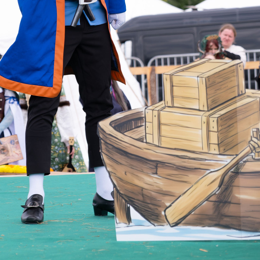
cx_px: 65
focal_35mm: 177
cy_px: -61
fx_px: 1504
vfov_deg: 9.7
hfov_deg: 9.9
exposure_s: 1/1000
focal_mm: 55
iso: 160
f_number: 2.8
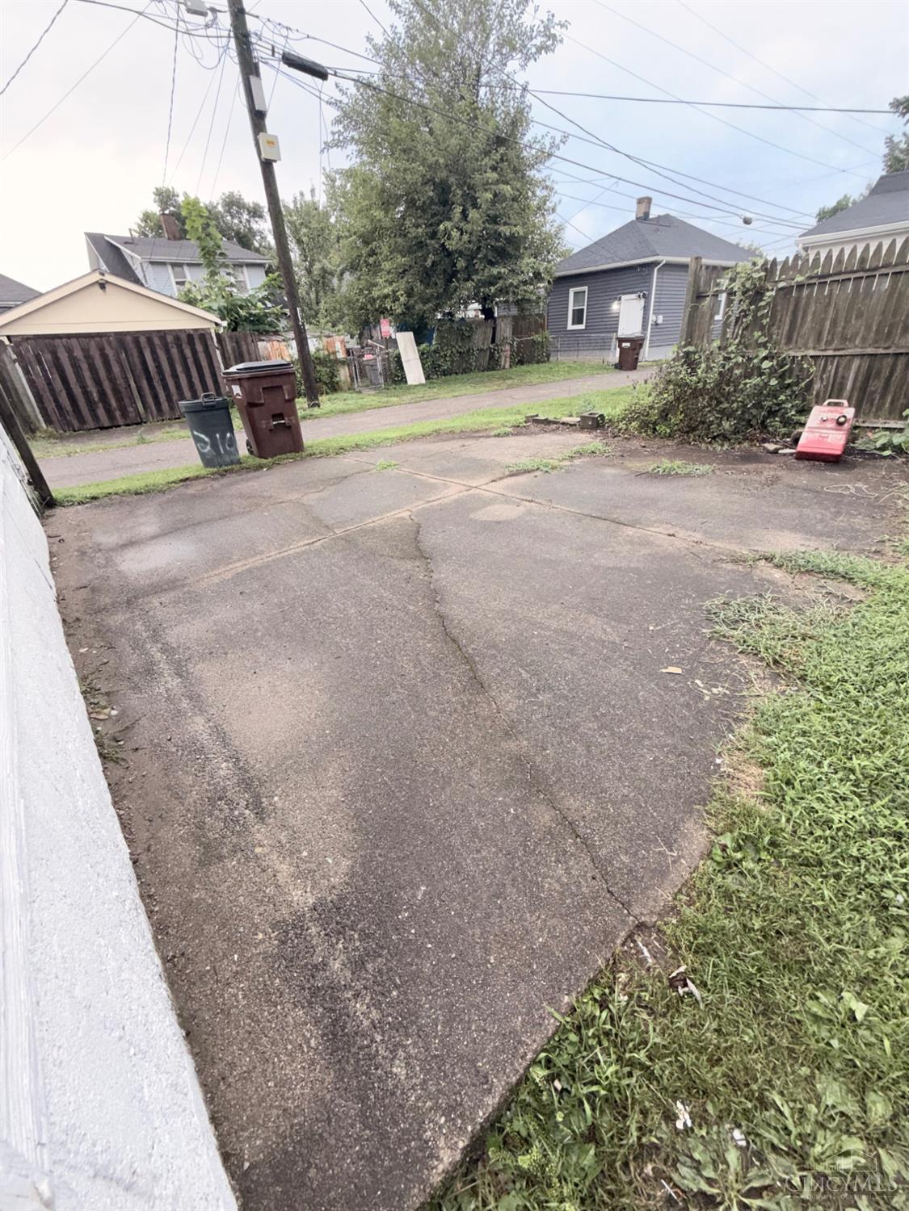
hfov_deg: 85.7
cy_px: 606
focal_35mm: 14
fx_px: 490
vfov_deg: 102.1
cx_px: 454
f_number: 2.2
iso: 80
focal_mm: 2.22
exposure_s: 1/122
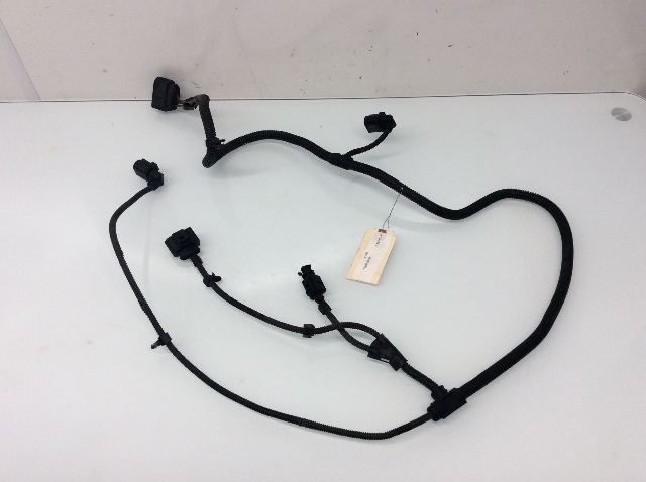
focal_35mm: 32
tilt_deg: -53.8
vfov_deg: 44.1
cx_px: 323
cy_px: 241
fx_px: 596
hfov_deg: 56.9
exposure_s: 1/120
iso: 64
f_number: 2.4
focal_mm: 3.3
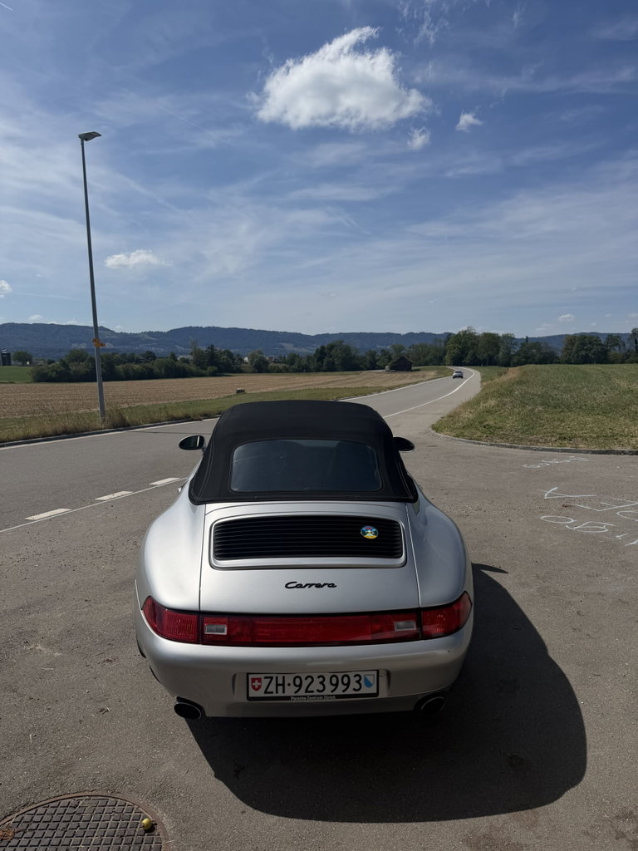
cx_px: 319
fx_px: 590
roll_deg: -0.2
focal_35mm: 24
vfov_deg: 71.6
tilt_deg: -6.5
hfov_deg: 56.8
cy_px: 426
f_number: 1.78
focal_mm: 6.76
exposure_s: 1/11905
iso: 80
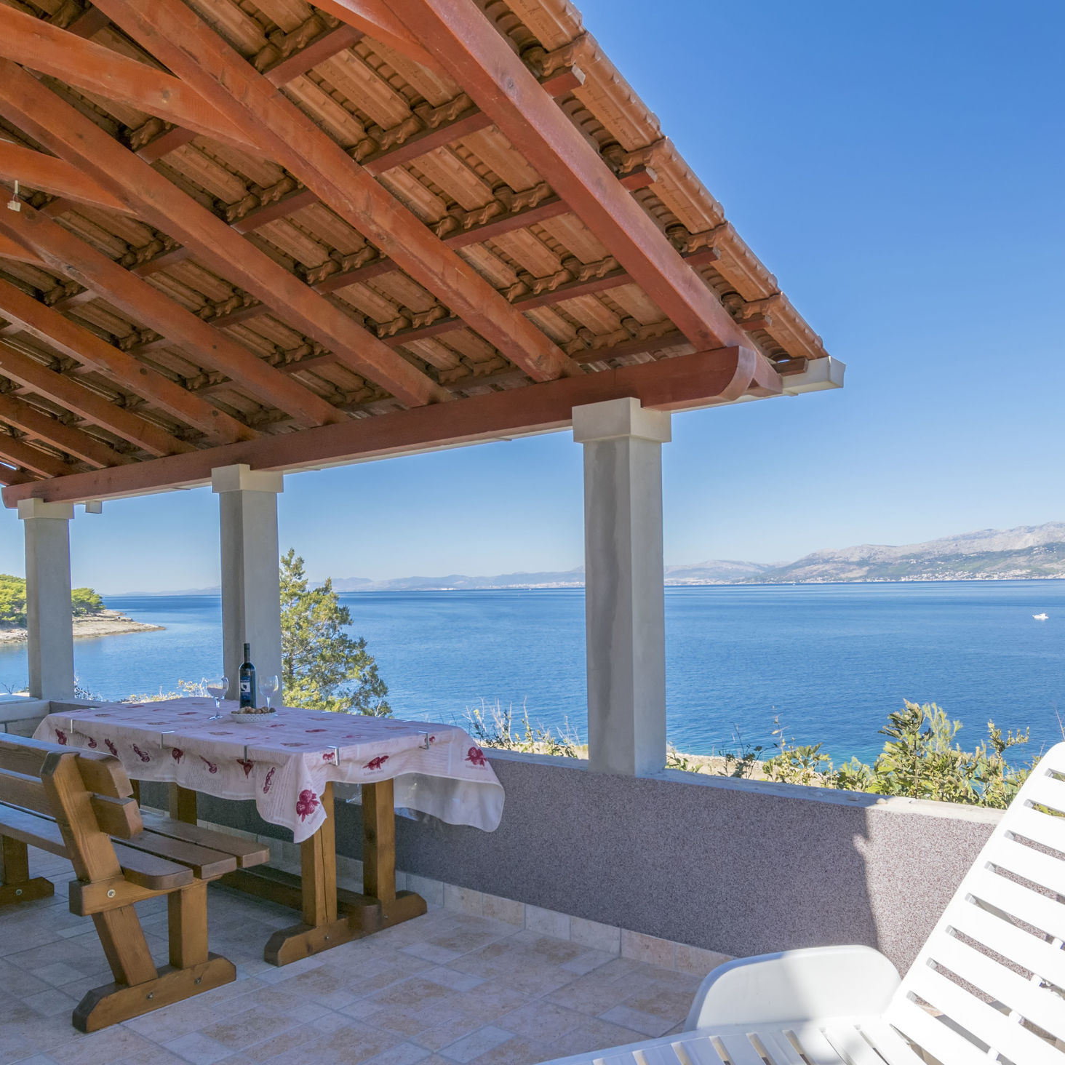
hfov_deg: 59.4
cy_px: 609
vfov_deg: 59.2
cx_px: 570
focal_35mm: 27
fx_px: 933
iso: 100
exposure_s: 1/500
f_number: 8
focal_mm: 11
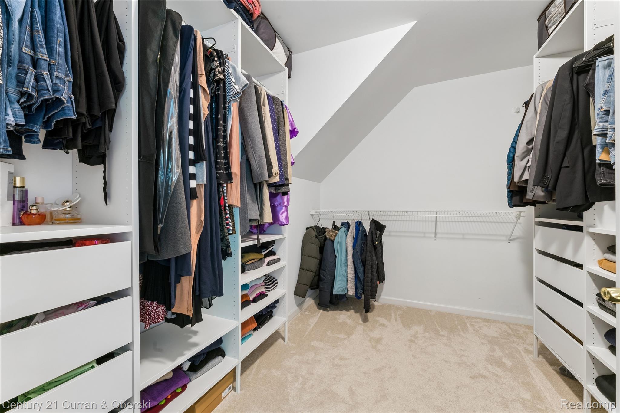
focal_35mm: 14
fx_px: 241
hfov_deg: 104.3
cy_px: 206
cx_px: 310
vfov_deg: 81.2
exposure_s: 1.3
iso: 400
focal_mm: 14
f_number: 13
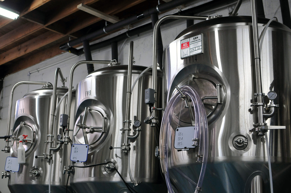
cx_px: 146
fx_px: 424
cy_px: 96
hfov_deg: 37.9
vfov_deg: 25.7
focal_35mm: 52
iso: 800
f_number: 3.5
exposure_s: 1/100
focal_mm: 35
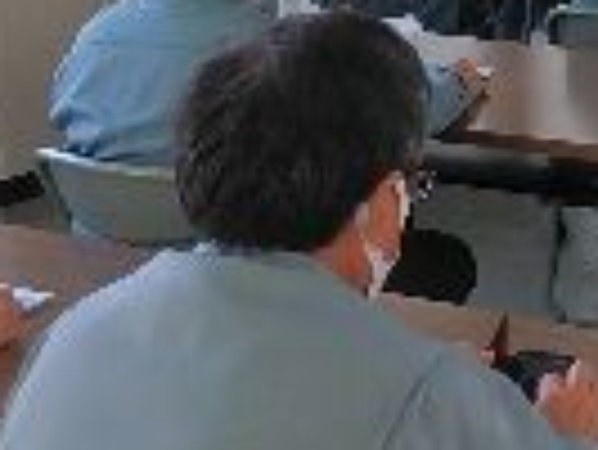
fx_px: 1746
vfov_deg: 14.0
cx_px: 980
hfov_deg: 17.0
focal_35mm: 101
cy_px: -158
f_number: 3.5
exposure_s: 1/60
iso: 125
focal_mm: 3.7
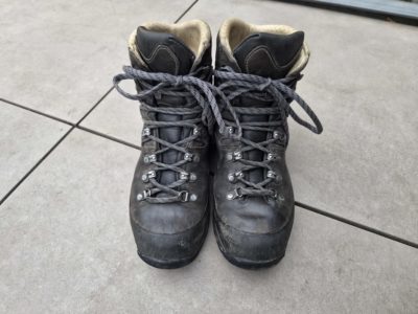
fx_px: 278
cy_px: 157
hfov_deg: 73.9
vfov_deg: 58.9
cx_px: 209
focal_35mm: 23
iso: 200
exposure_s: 1/180
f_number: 1.8
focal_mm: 5.4
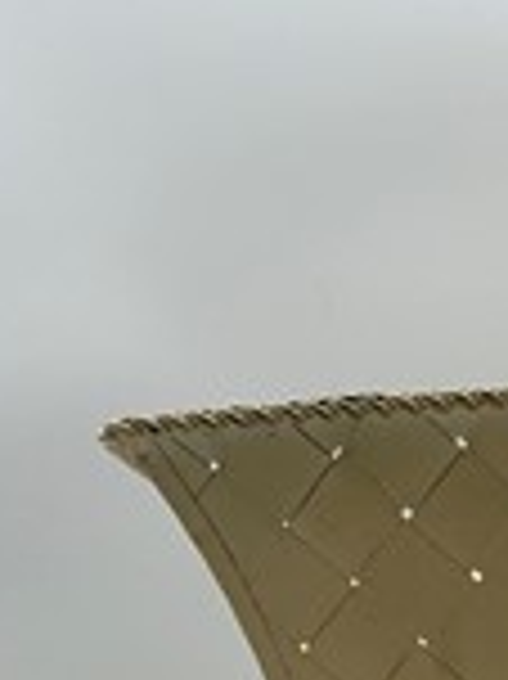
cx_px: 501
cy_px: 1067
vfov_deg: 18.3
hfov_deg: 15.6
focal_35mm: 93
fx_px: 1822
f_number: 1.8
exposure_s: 1/442
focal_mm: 3
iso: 25
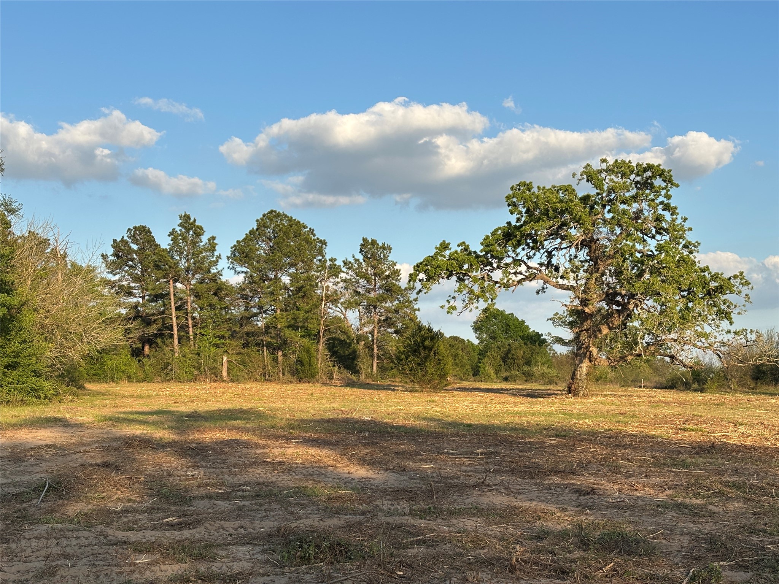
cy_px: 292
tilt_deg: +4.9
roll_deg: +1.8
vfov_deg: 28.0
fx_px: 1170
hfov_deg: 36.8
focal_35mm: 52
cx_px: 390
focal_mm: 5.96
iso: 32
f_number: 1.6
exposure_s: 1/1499
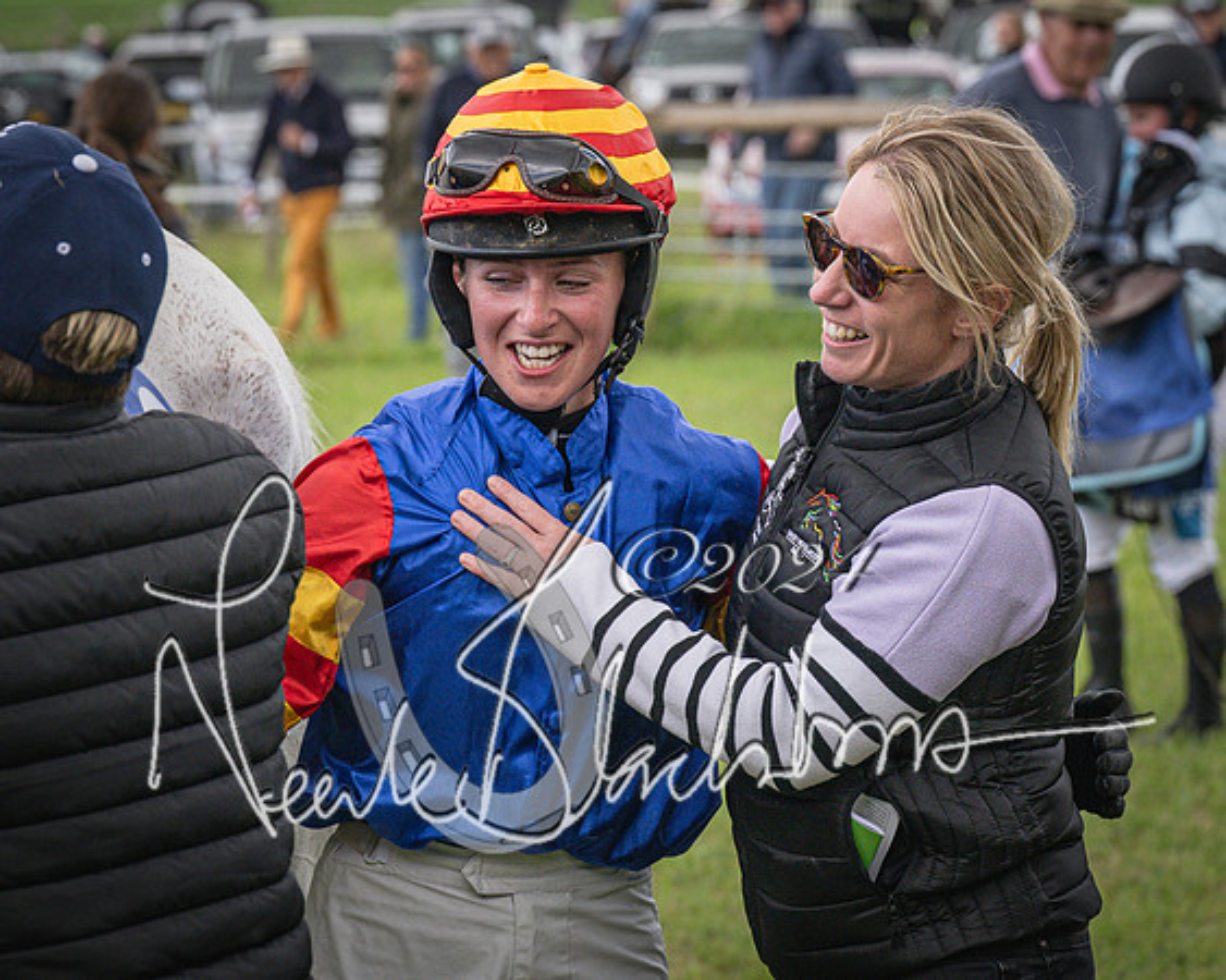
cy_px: 436
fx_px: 5880
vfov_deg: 9.5
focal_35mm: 162
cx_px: 415
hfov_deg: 11.9
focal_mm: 70
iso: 400
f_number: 4
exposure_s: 1/1600
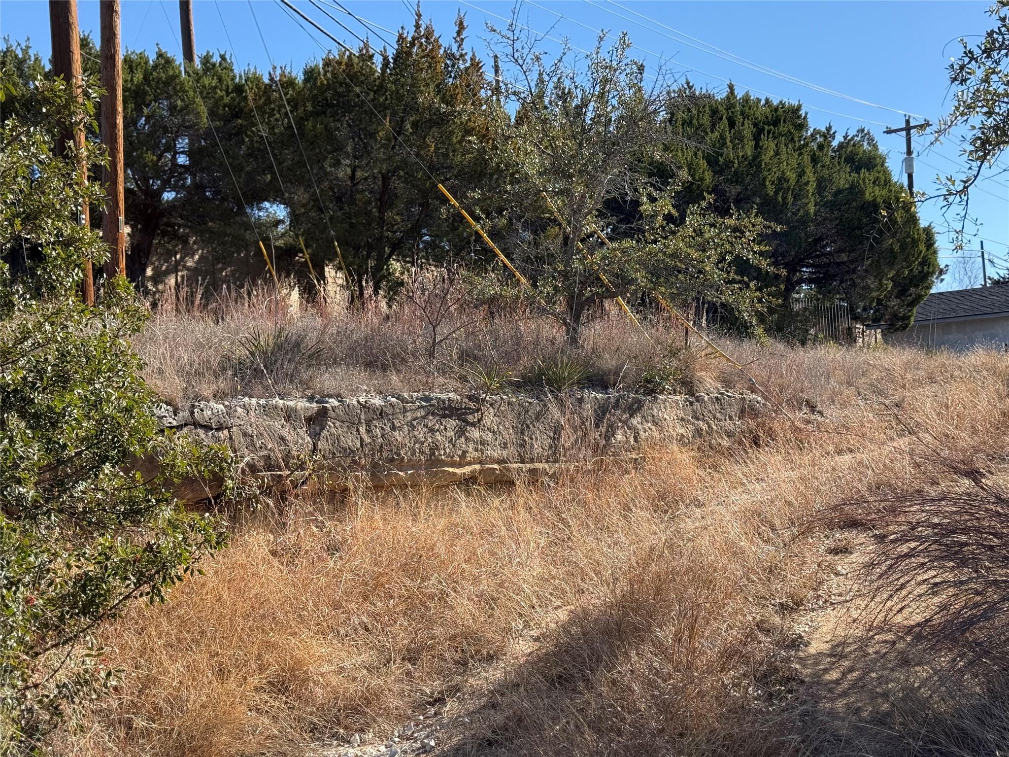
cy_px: 378
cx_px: 504
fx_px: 1399
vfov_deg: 30.3
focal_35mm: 48
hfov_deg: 39.7
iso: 80
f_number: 1.78
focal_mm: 6.76
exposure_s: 1/2415
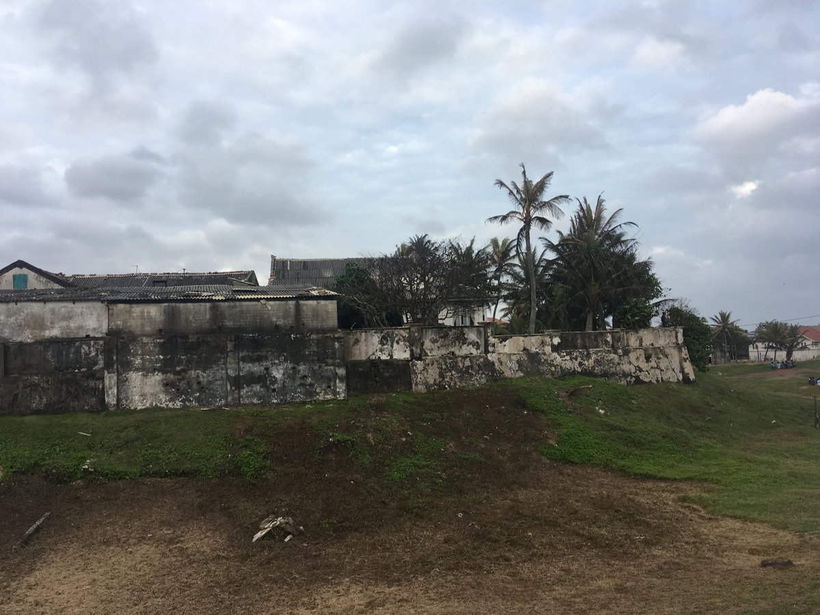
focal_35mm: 29
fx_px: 687
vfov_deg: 48.2
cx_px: 410
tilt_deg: -1.8
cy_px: 308
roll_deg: +1.5
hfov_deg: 61.7
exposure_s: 1/273
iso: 25
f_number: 2.2
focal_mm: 4.15
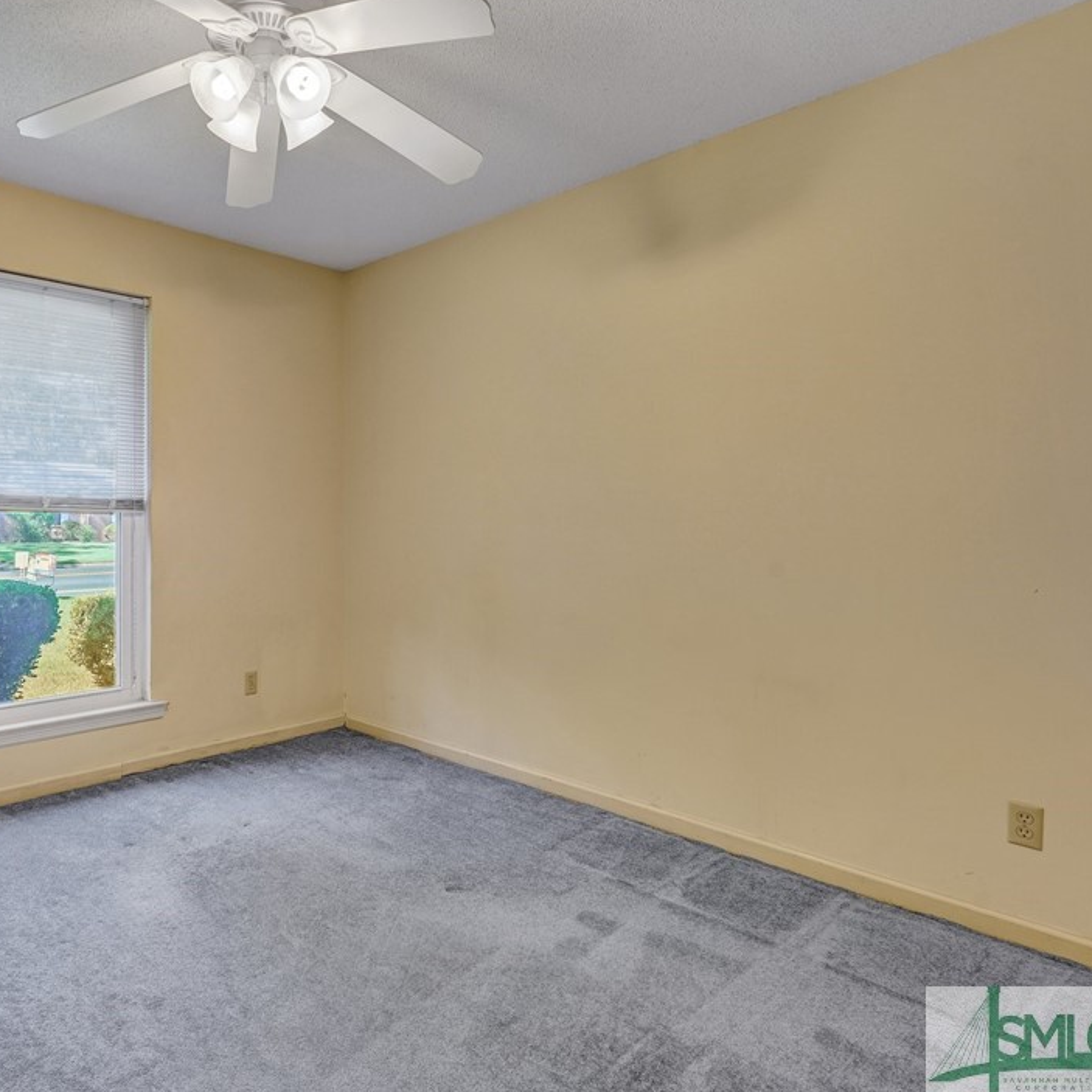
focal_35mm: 21
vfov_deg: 72.1
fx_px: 749
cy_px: 539
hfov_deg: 69.8
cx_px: 352
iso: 200
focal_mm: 16
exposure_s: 1/15
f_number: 9
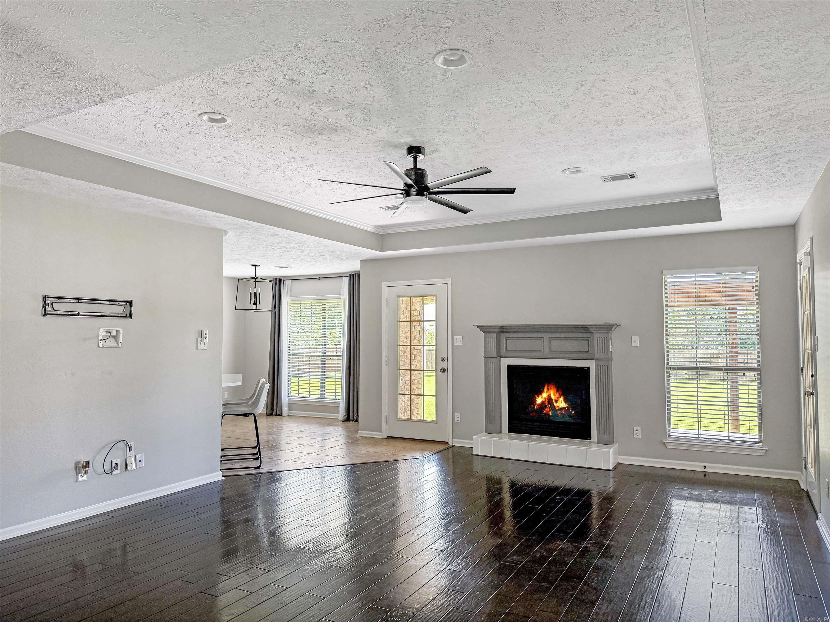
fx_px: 575
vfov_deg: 56.8
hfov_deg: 71.6
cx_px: 415
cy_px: 311
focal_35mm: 24
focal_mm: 6.76
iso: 200
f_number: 1.8
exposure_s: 1/150
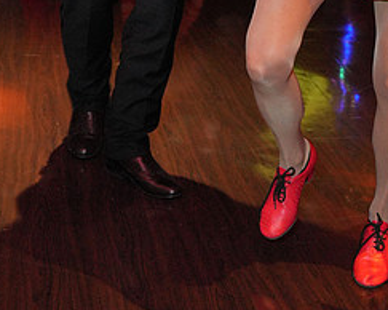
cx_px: 287
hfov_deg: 22.8
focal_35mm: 83
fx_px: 952
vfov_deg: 17.1
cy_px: -118
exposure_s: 1/200
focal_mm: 37
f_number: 4
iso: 4000
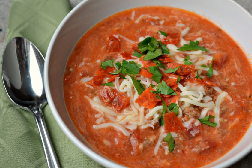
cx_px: 147
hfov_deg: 27.7
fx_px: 511
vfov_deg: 18.7
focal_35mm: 73
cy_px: 82
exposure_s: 1/80
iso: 400
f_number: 5.3
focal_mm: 40
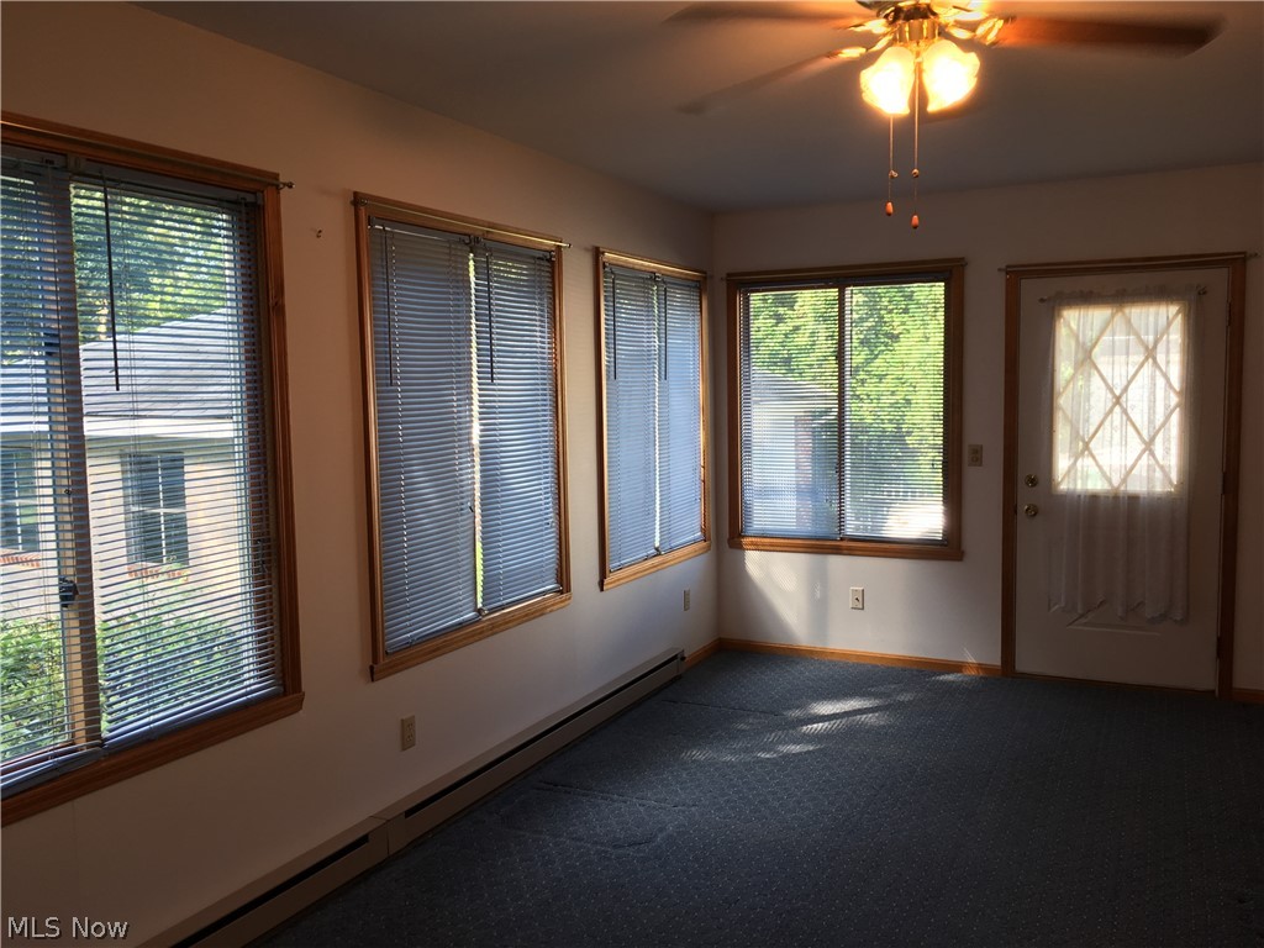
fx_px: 1059
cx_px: 632
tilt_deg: -7.0
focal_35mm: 29
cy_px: 474
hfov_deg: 61.7
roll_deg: +1.1
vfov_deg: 48.2
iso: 25
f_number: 2.2
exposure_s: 1/40
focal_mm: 4.15
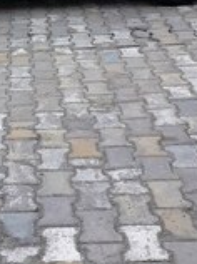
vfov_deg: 21.9
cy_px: -22
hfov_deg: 17.0
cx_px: 8
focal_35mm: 85
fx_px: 647
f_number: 1.9
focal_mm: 3.6
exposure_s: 1/100
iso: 80
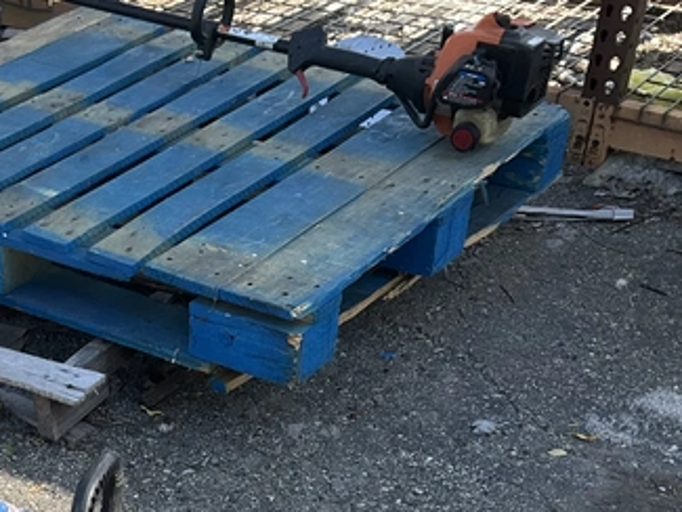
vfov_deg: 20.9
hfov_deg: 27.8
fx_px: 1321
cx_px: 63
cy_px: 553
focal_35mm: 67
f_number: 1.8
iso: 25
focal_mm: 3
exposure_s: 1/545
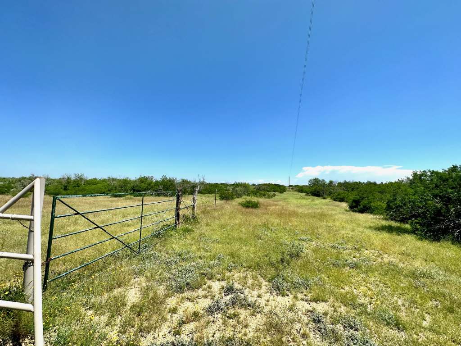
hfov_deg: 102.1
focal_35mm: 14
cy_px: 173
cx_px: 230
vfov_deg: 85.7
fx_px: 186
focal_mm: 2.22
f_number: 2.2
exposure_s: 1/2451
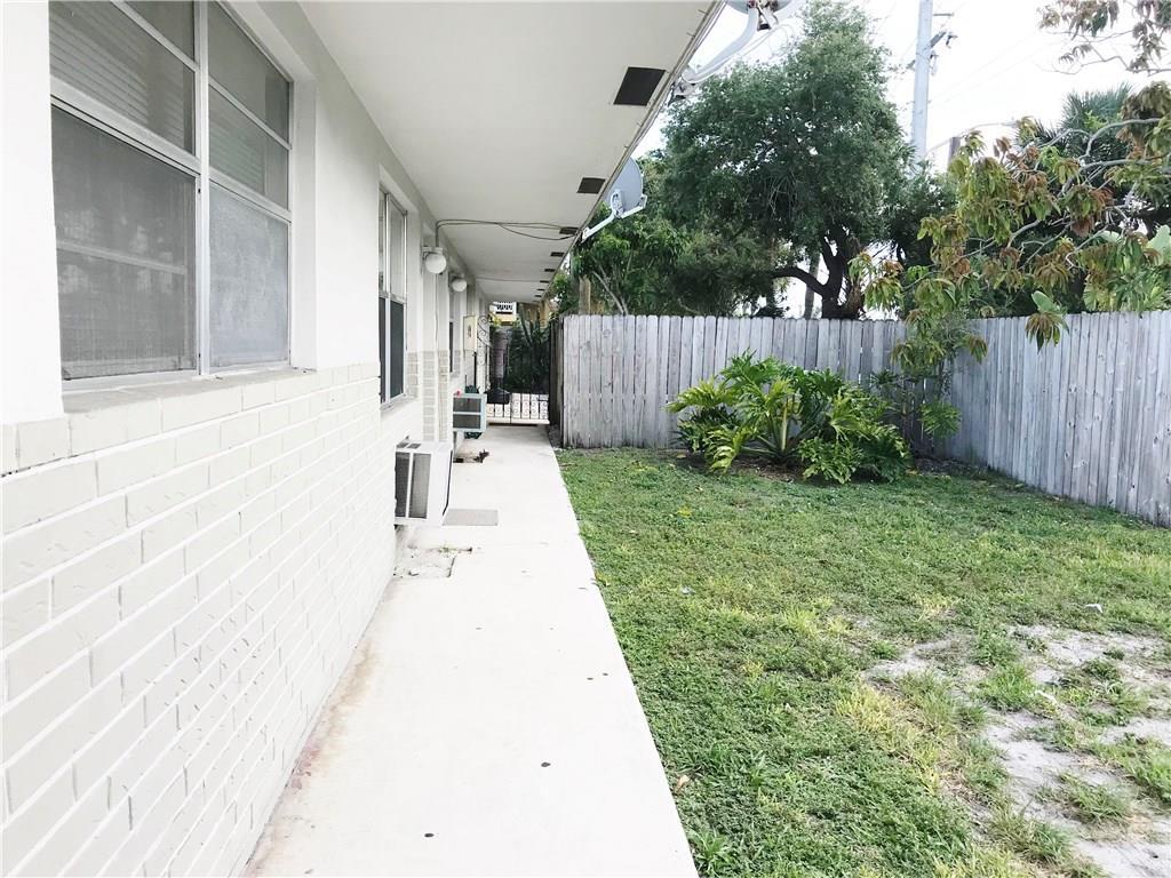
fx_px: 947
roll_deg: -1.5
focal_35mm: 28
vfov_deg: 49.7
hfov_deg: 63.4
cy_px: 439
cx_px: 586
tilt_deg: -6.0
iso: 20
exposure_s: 1/591
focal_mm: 3.99
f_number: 1.8
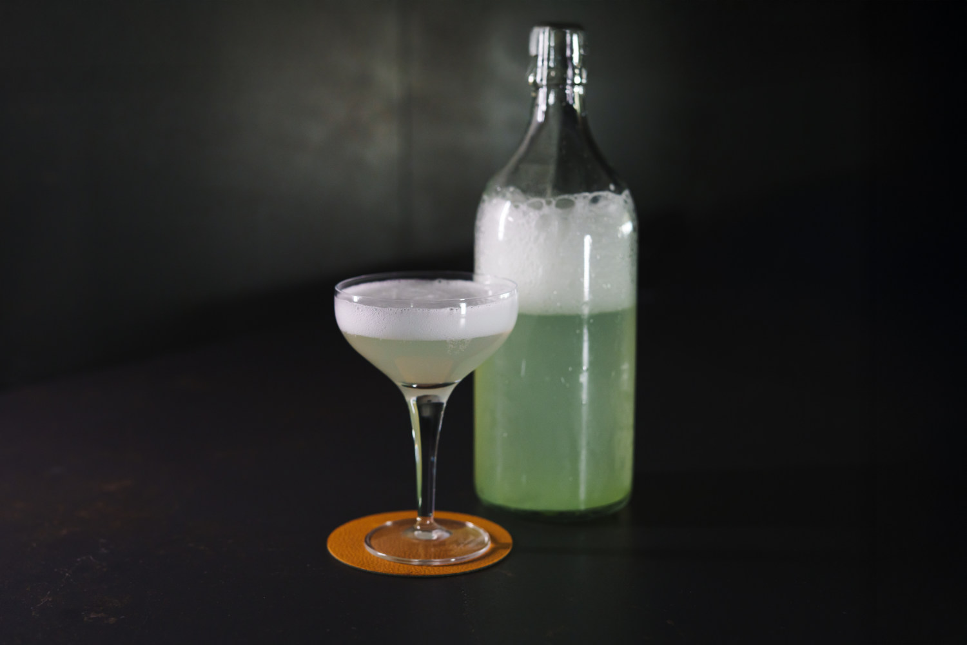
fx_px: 1343
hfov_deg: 39.6
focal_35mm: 50
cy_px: 322
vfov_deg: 27.0
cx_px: 484
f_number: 3.2
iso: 1600
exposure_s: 1/250
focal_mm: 50
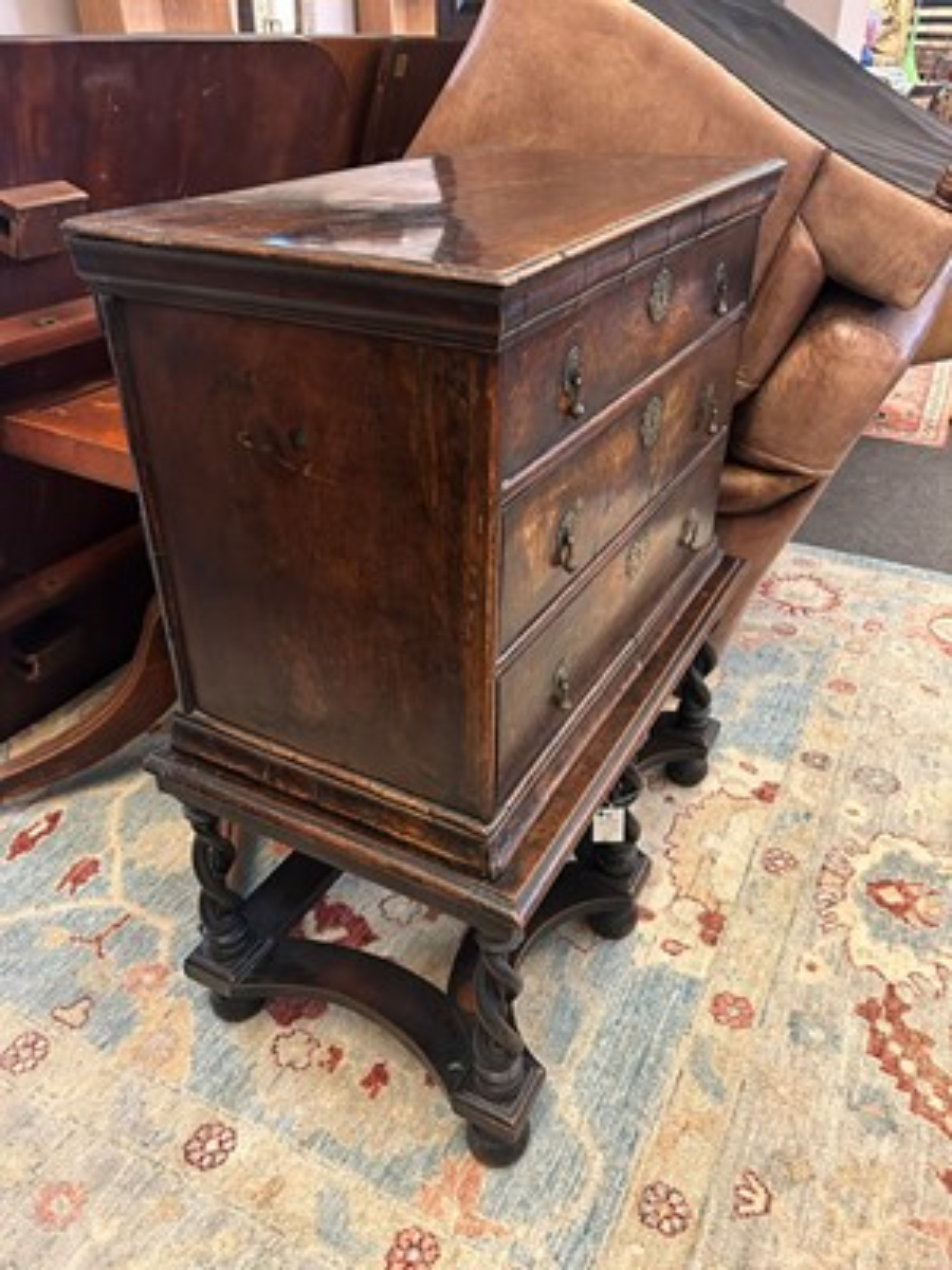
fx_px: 953
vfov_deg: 67.3
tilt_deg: -32.1
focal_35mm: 26
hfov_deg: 53.1
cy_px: 635
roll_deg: -1.5
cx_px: 476
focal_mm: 5.7
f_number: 1.5
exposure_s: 1/50
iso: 500
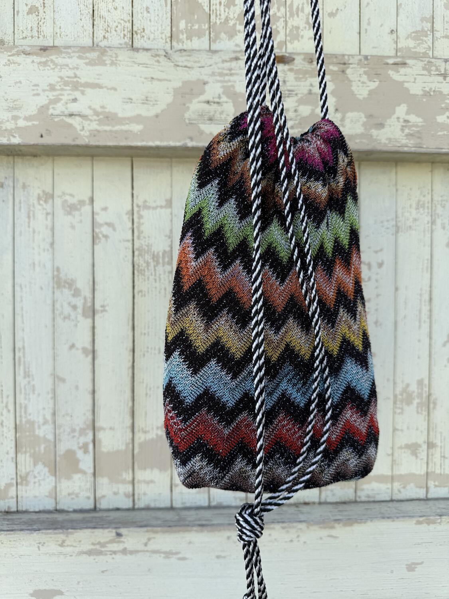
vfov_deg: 71.6
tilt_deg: -7.9
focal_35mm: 24
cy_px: 300
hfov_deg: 56.8
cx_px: 224
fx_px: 415
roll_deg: -0.2
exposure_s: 1/878
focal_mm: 6.76
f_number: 1.78
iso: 80
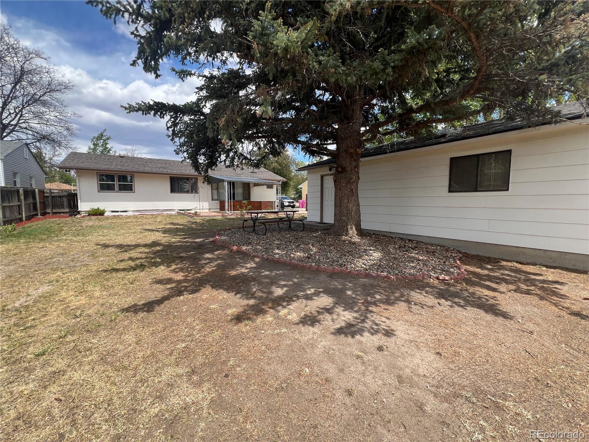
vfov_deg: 89.9
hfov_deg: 106.2
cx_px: 294
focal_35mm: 13
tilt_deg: -4.0
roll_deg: +1.2
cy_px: 221
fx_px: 221
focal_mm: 1.57
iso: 32
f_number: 1.8
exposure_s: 1/602
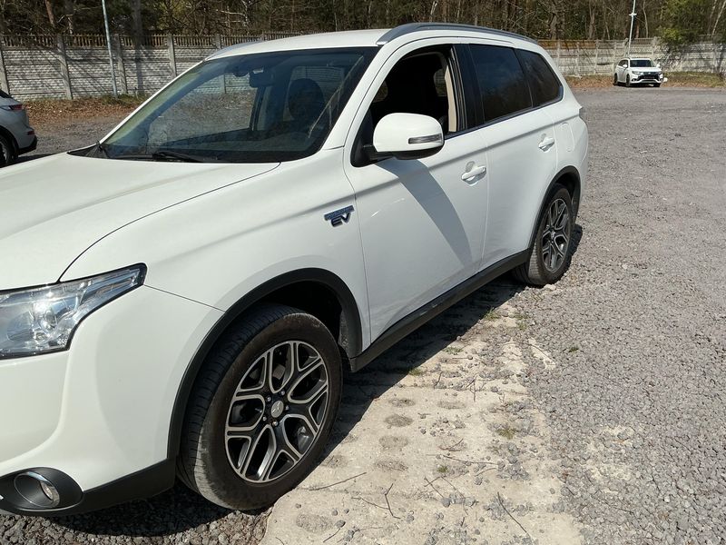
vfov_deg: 48.2
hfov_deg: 61.7
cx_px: 363
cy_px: 272
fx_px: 608
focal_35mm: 29
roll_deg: +1.3
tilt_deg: -20.4
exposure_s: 1/4785
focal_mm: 3
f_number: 1.8
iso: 25
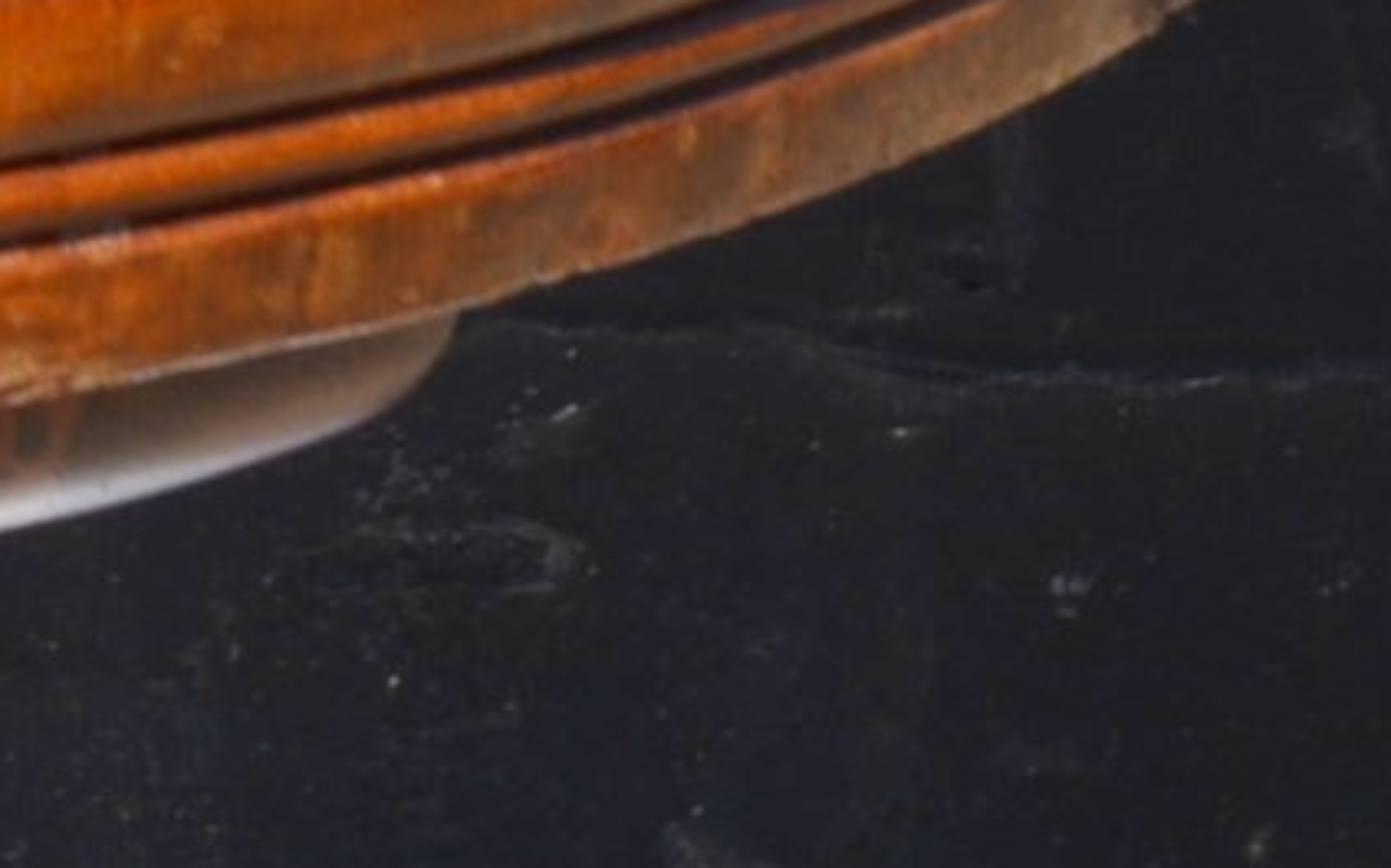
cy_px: -1785
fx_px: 14817
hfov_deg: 5.3
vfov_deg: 3.3
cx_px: -1329
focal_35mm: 391
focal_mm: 44
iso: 110
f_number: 8
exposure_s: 1/250
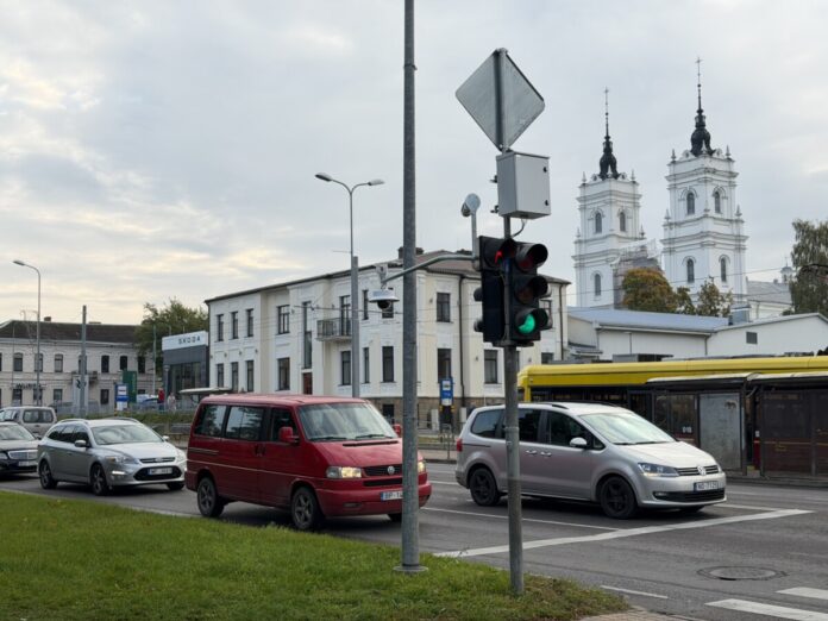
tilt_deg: +5.9
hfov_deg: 39.7
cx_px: 414
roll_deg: +1.2
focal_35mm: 48
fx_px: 1148
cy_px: 310
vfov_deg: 30.3
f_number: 1.78
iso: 64
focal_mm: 6.76
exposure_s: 1/1484
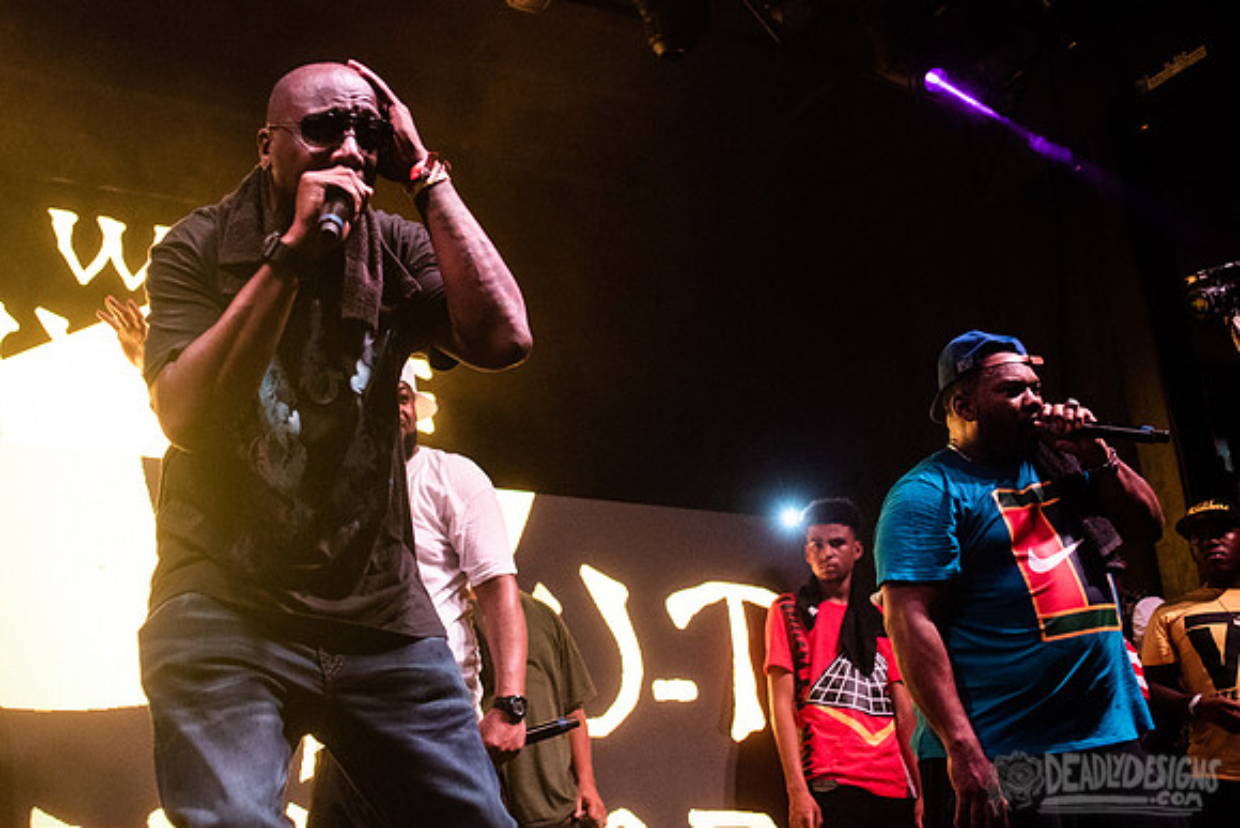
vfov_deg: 28.2
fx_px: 1645
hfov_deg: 41.1
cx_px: 500
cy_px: 334
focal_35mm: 48
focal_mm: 40
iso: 2000
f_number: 3.5
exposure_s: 1/250
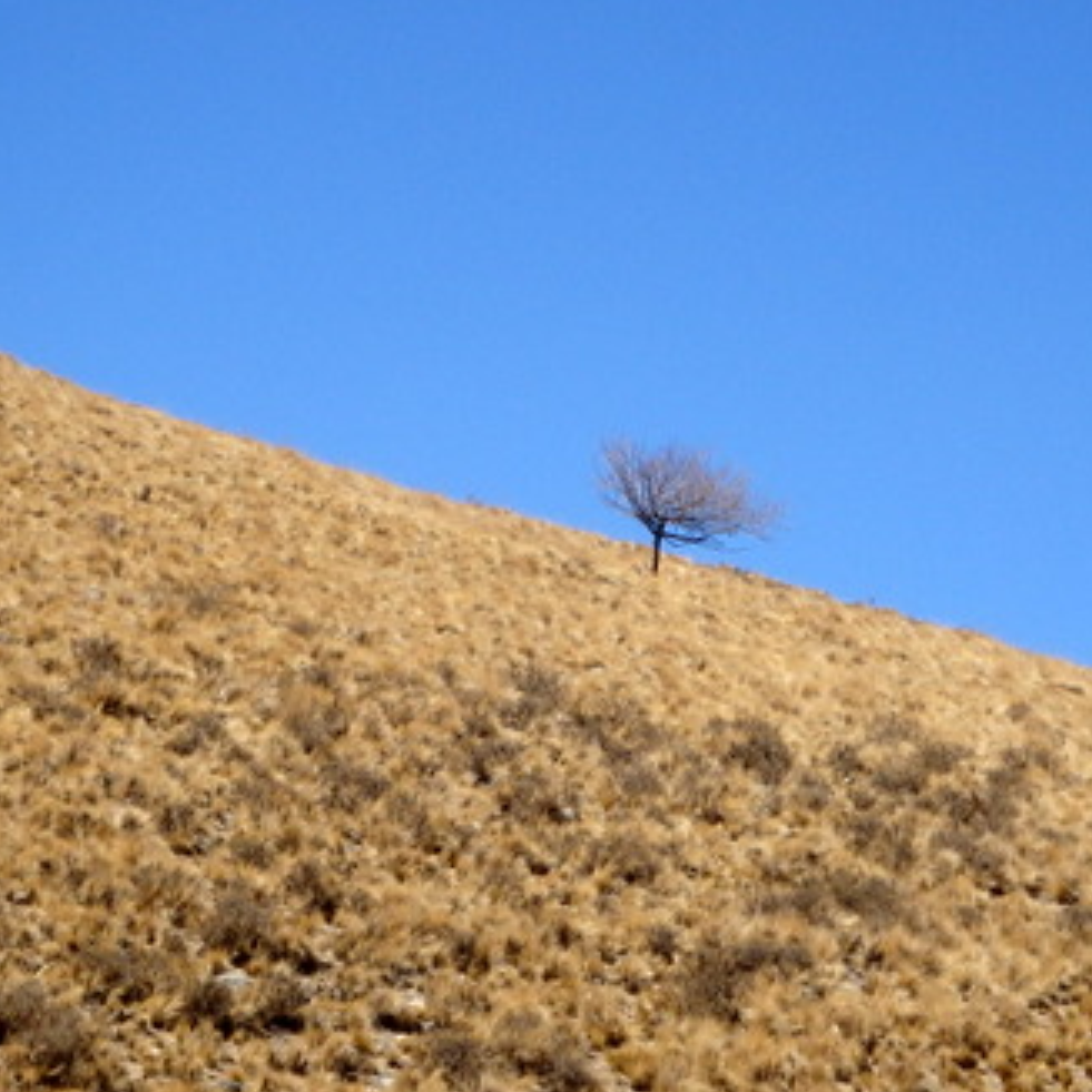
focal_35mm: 189
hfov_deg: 9.3
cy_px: 623
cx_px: 611
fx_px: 6745
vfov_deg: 9.3
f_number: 5.9
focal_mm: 25
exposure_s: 1/400
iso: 125
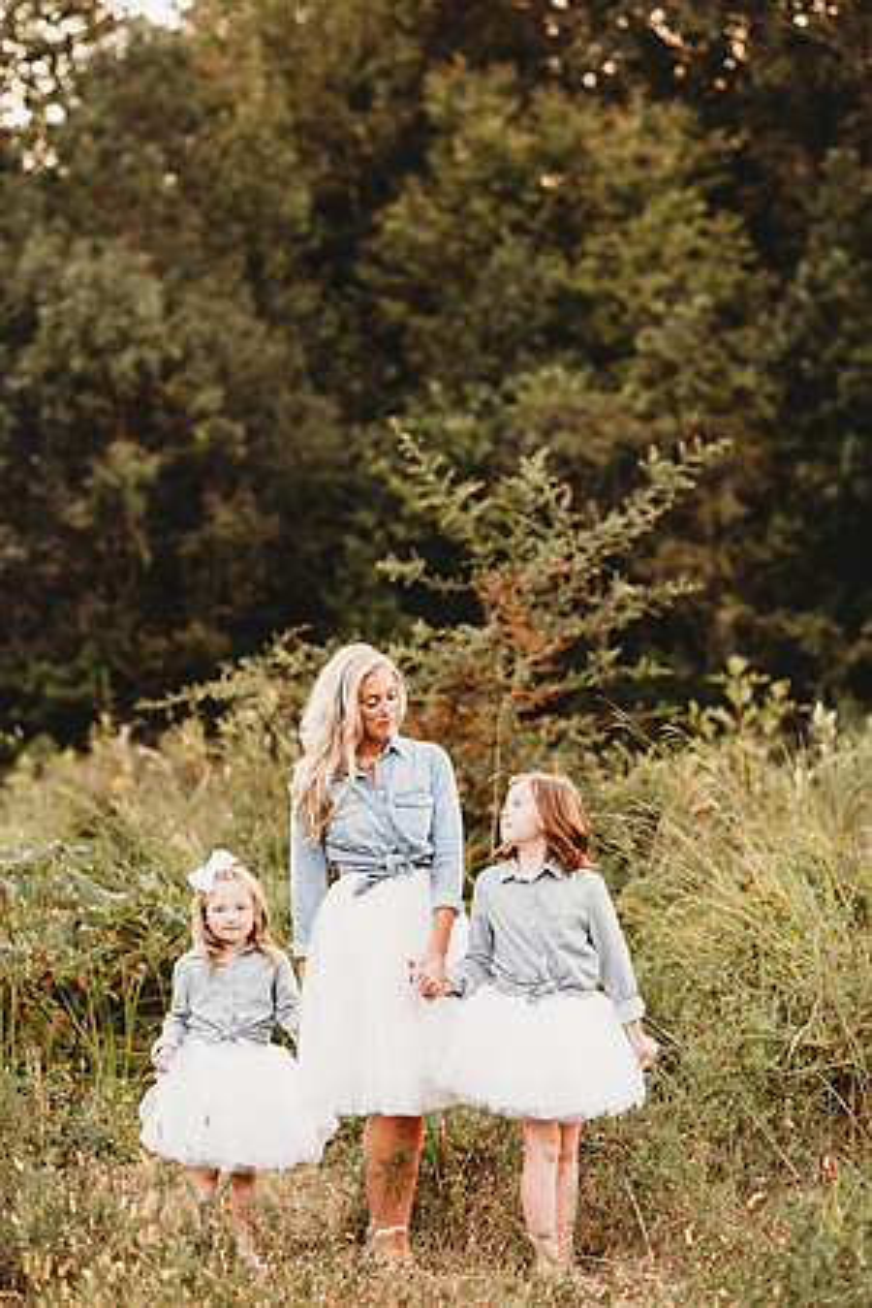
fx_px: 3088
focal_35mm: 85
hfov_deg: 16.1
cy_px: 654
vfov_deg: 23.9
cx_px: 436
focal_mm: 85
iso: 125
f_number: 2.2
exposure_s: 1/125
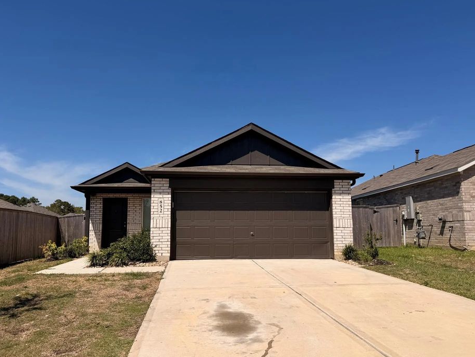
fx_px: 371
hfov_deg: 65.3
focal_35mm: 27
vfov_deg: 51.3
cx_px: 224
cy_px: 190
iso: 80
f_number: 1.78
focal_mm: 6.76
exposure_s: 1/9091
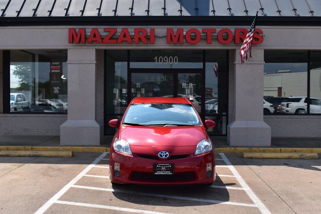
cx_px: 160
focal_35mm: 42
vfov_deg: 31.9
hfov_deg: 46.4
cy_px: 107
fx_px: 374
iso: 280
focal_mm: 28
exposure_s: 1/500
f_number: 11
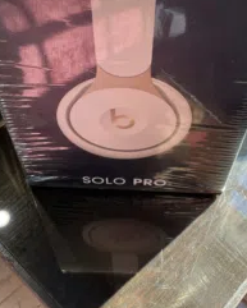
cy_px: 119
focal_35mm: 47
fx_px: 429
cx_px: 132
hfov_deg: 32.1
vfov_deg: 39.3
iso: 64
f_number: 1.8
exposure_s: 1/122
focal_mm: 3
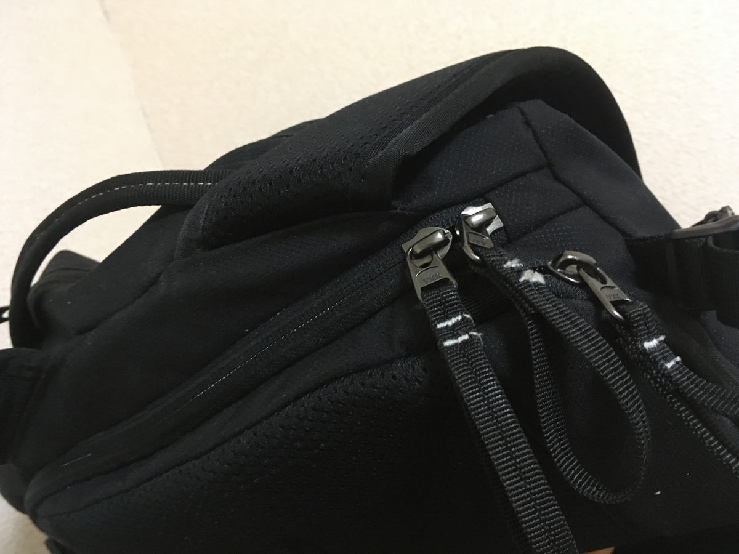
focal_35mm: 29
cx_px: 370
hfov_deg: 61.7
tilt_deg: -6.7
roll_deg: +19.6
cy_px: 277
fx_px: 619
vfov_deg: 48.2
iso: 200
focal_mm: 4.15
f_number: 2.2
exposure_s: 1/15
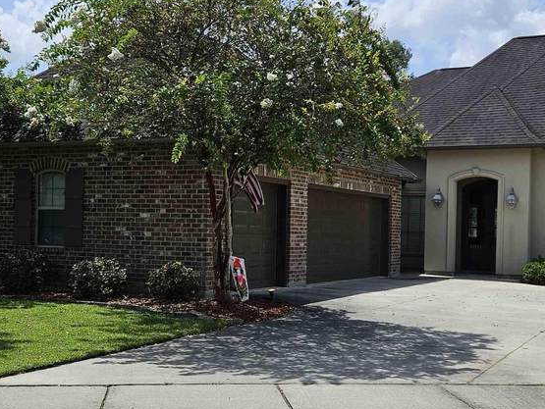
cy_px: 225
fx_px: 835
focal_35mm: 53
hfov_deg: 36.1
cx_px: 262
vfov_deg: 27.5
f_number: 1.8
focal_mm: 5.4
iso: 25
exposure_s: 1/2628
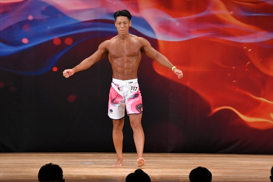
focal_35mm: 240
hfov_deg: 8.6
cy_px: 91
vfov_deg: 5.7
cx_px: 136
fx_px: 1819
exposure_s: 1/400
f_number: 5.6
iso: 3200
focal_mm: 160
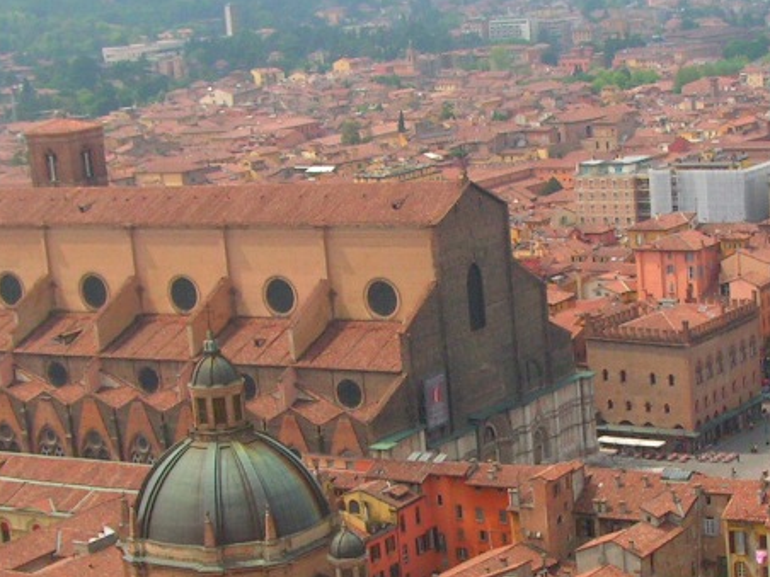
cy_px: 347
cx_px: 557
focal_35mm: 86
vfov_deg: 17.2
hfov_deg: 22.6
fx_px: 1913
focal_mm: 6.3
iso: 100
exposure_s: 1/640
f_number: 5.6
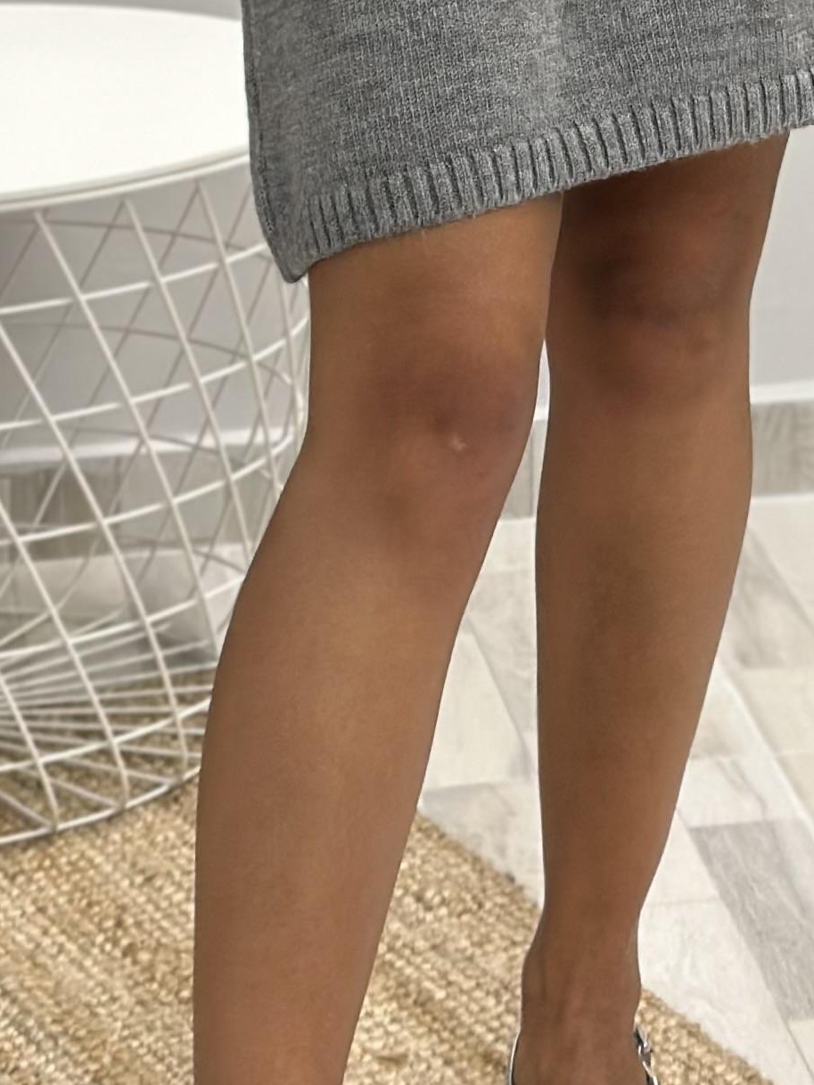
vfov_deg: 11.8
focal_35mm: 159
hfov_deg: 9.3
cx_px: 722
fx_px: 4984
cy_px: -653
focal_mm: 6.86
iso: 125
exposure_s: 1/50
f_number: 1.78
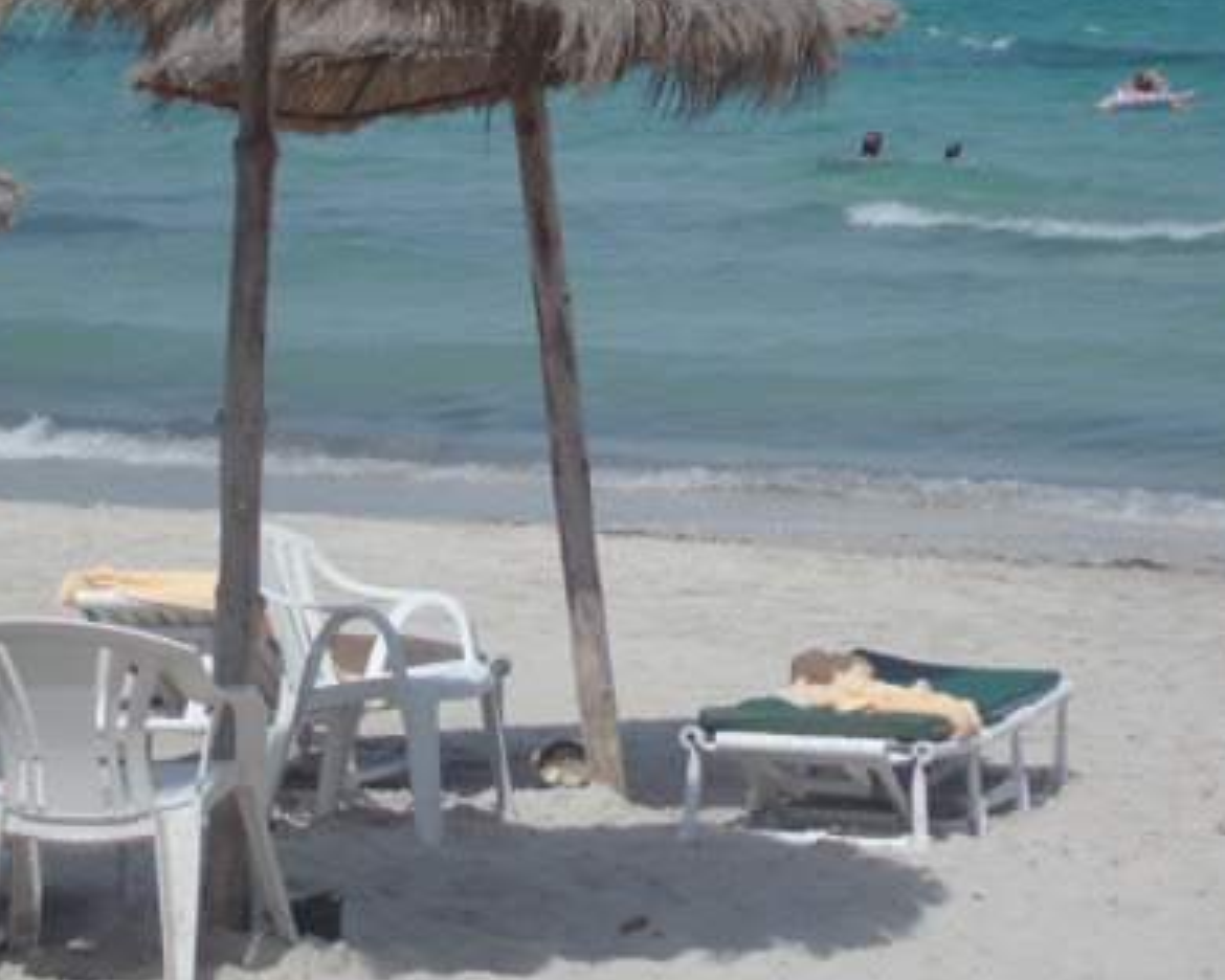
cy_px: 283
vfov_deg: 9.8
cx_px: 666
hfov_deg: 12.3
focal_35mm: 157
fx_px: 5692
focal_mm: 17.6
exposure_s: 1/500
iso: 64
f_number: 5.5
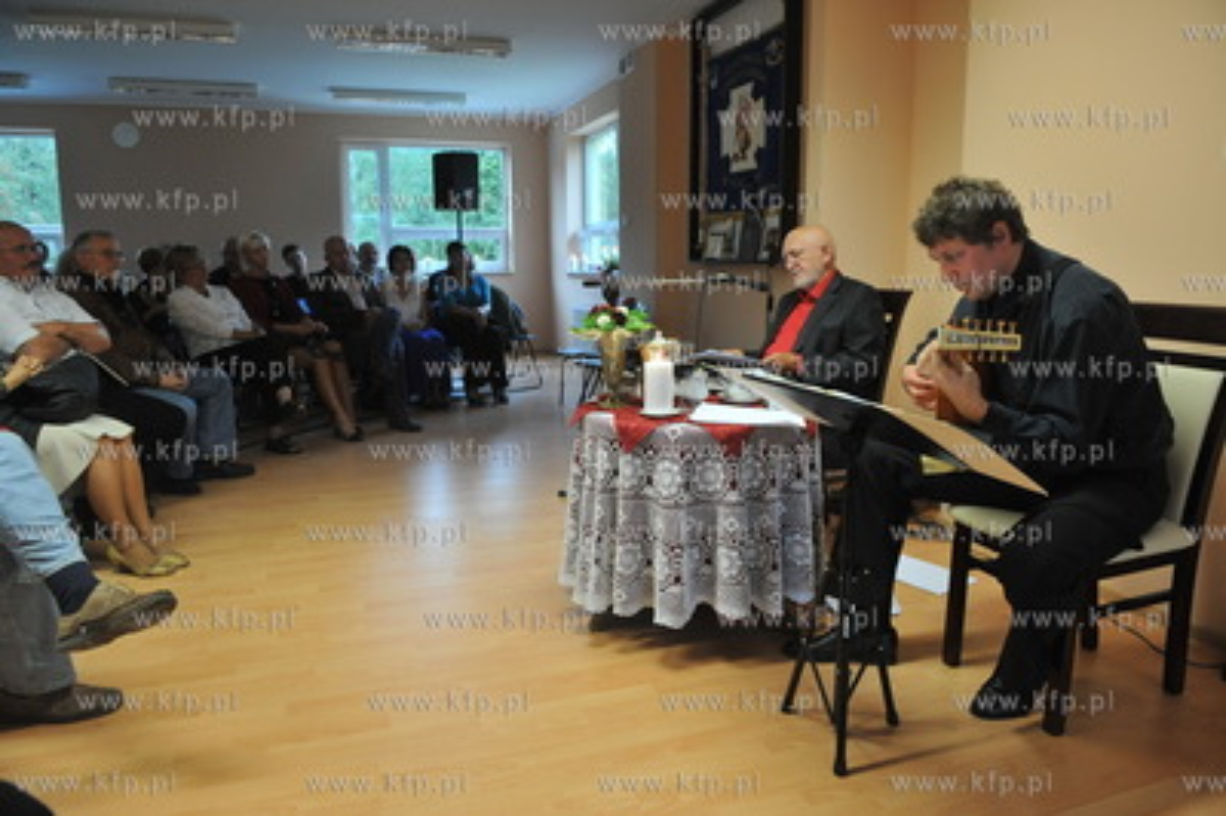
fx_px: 817
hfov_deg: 73.8
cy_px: 408
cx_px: 613
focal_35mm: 24
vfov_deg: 53.1
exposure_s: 1/100
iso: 2500
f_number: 5.6
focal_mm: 24
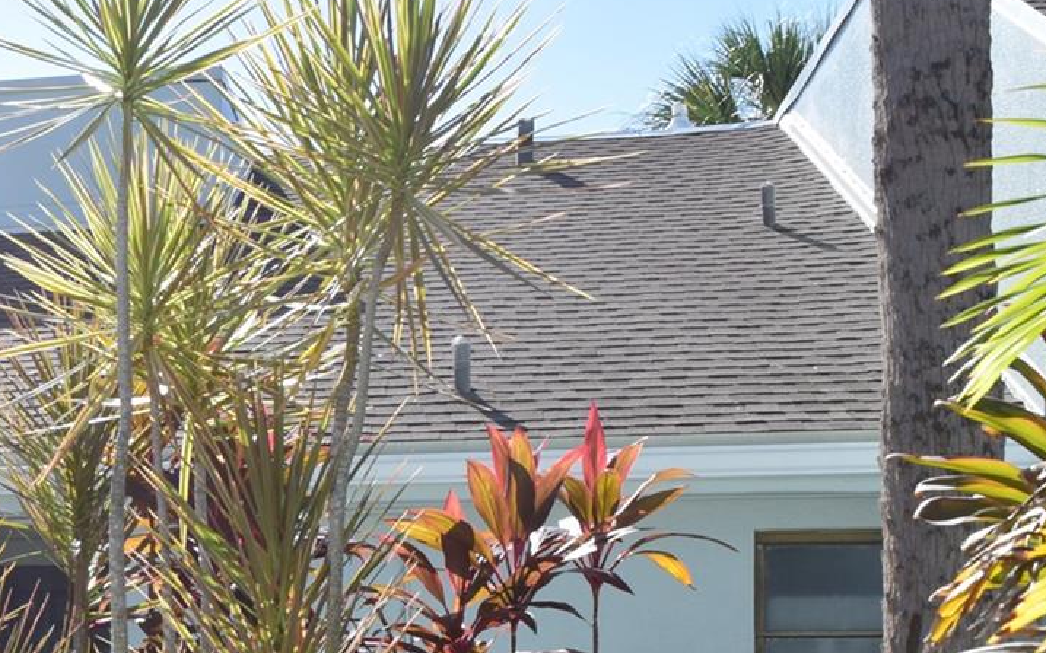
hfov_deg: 25.9
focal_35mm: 75
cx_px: -41
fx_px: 2138
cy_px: 685
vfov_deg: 16.9
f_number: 11
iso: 400
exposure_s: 1/400
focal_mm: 22
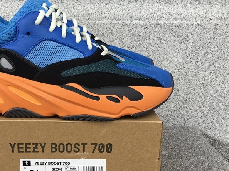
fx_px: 311
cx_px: 61
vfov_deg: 30.8
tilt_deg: -18.7
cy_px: 99
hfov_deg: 39.5
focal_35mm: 47
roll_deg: +0.3
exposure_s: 1/144
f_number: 2.4
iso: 25
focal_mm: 3.3
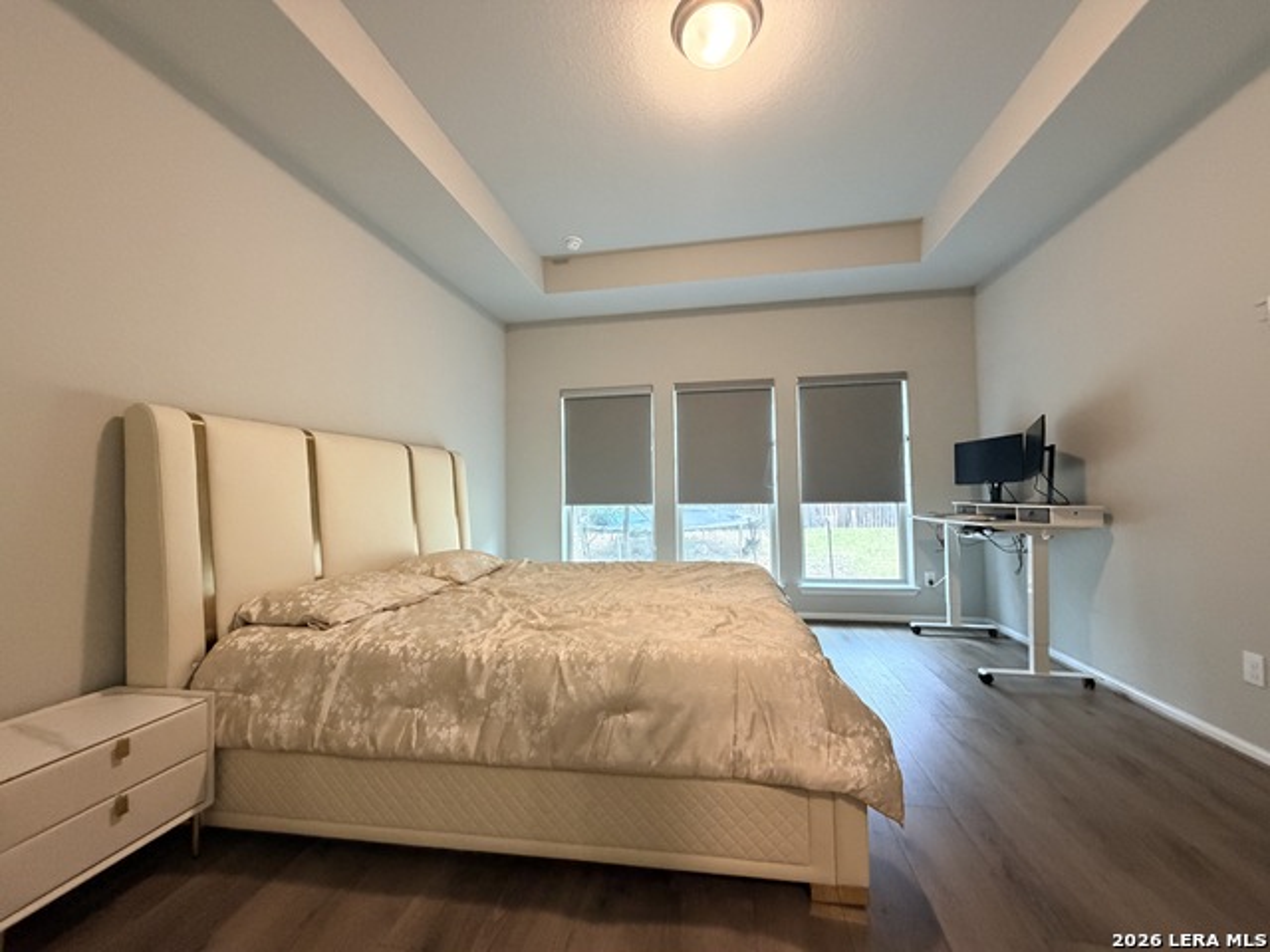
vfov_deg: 85.7
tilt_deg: +1.7
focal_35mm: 14
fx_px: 514
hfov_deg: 102.1
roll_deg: -0.2
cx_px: 635
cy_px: 476
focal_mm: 2.22
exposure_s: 1/60
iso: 500
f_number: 2.2
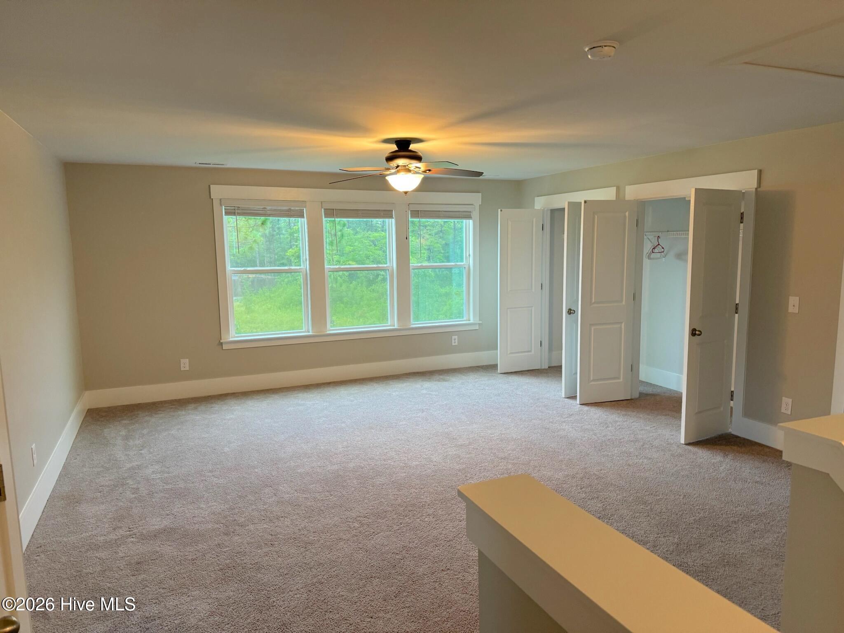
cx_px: 422
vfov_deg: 56.8
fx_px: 585
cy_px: 316
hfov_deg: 71.6
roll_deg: +0.9
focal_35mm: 24
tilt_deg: -7.4
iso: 320
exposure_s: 1/60
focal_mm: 6.76
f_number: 1.78
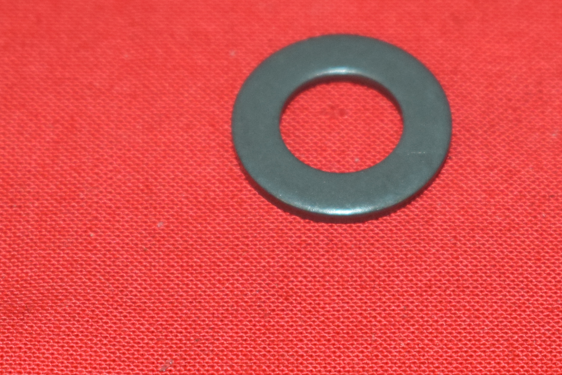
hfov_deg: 10.4
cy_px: 200
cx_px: 360
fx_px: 3095
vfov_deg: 6.9
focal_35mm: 198
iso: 1250
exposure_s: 1/125
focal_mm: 55
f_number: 5.6
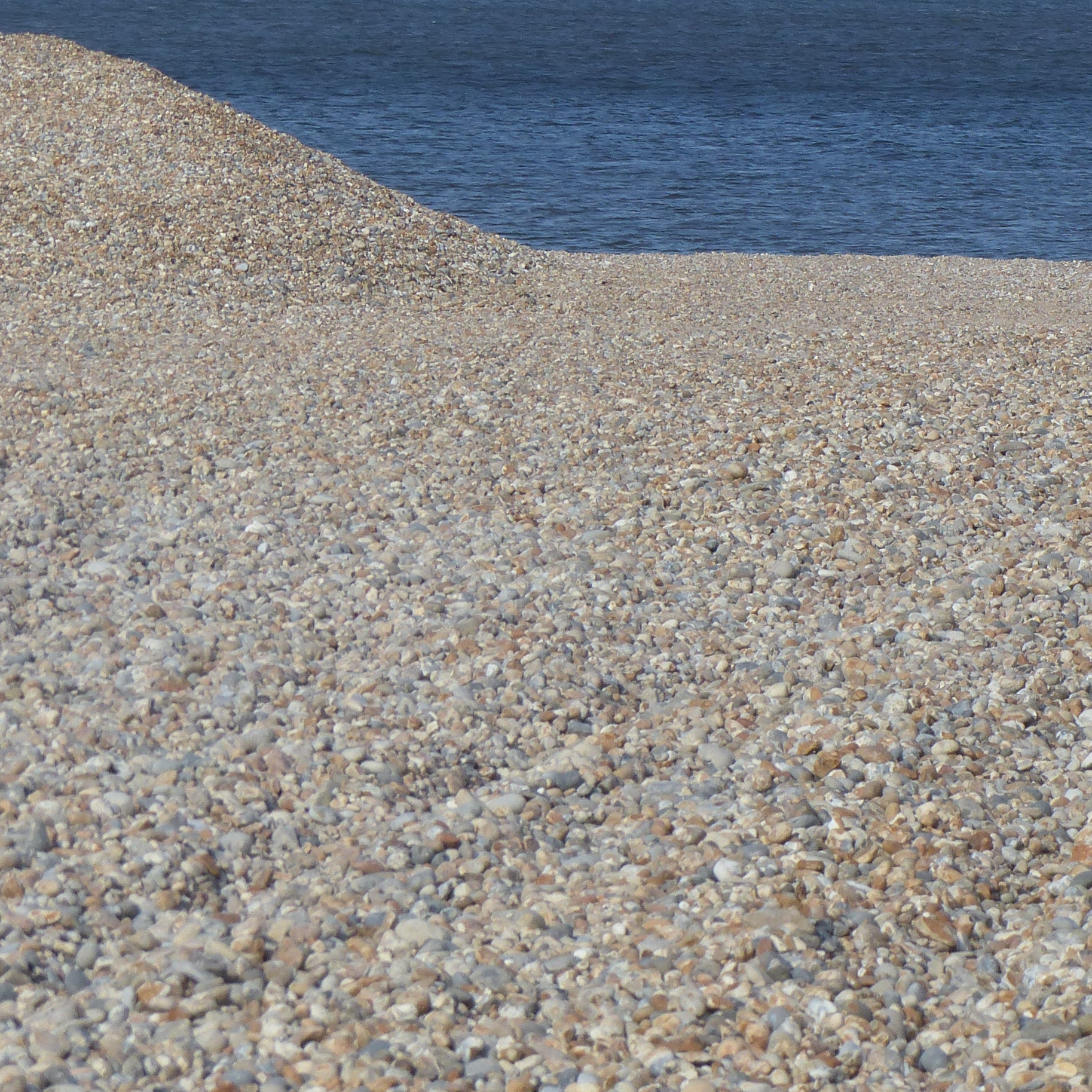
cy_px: 397
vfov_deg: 5.8
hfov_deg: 5.8
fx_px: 10707
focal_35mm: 300
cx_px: 1004
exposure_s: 1/1600
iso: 100
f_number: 4
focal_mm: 27.8
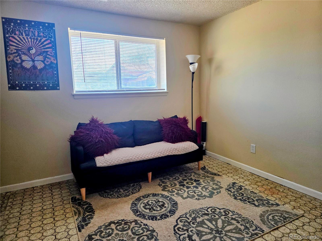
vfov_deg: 58.9
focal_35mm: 23
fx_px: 214
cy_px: 120
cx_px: 161
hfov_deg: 73.9
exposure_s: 1/180
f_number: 1.8
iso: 200
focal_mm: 5.4
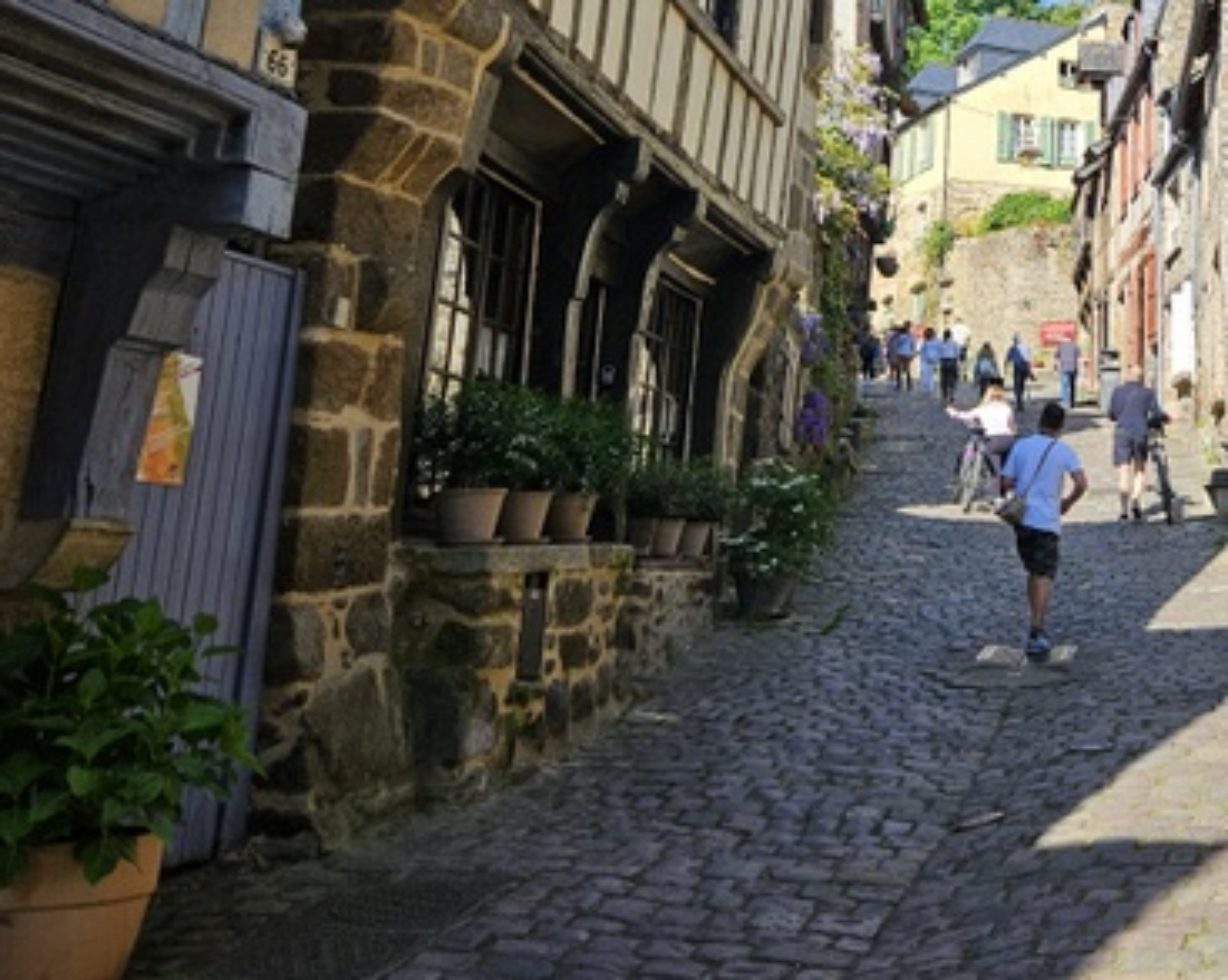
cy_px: 100
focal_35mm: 49
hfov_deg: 35.1
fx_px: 1779
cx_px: 1174
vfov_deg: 29.5
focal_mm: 5.4
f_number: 1.8
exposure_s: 1/984
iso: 25
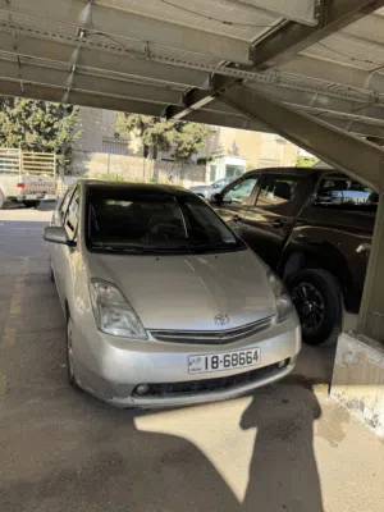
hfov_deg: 56.8
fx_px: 355
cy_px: 256
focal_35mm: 24
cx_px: 192
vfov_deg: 71.6
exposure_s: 1/842
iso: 80
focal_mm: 6.76
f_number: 1.78
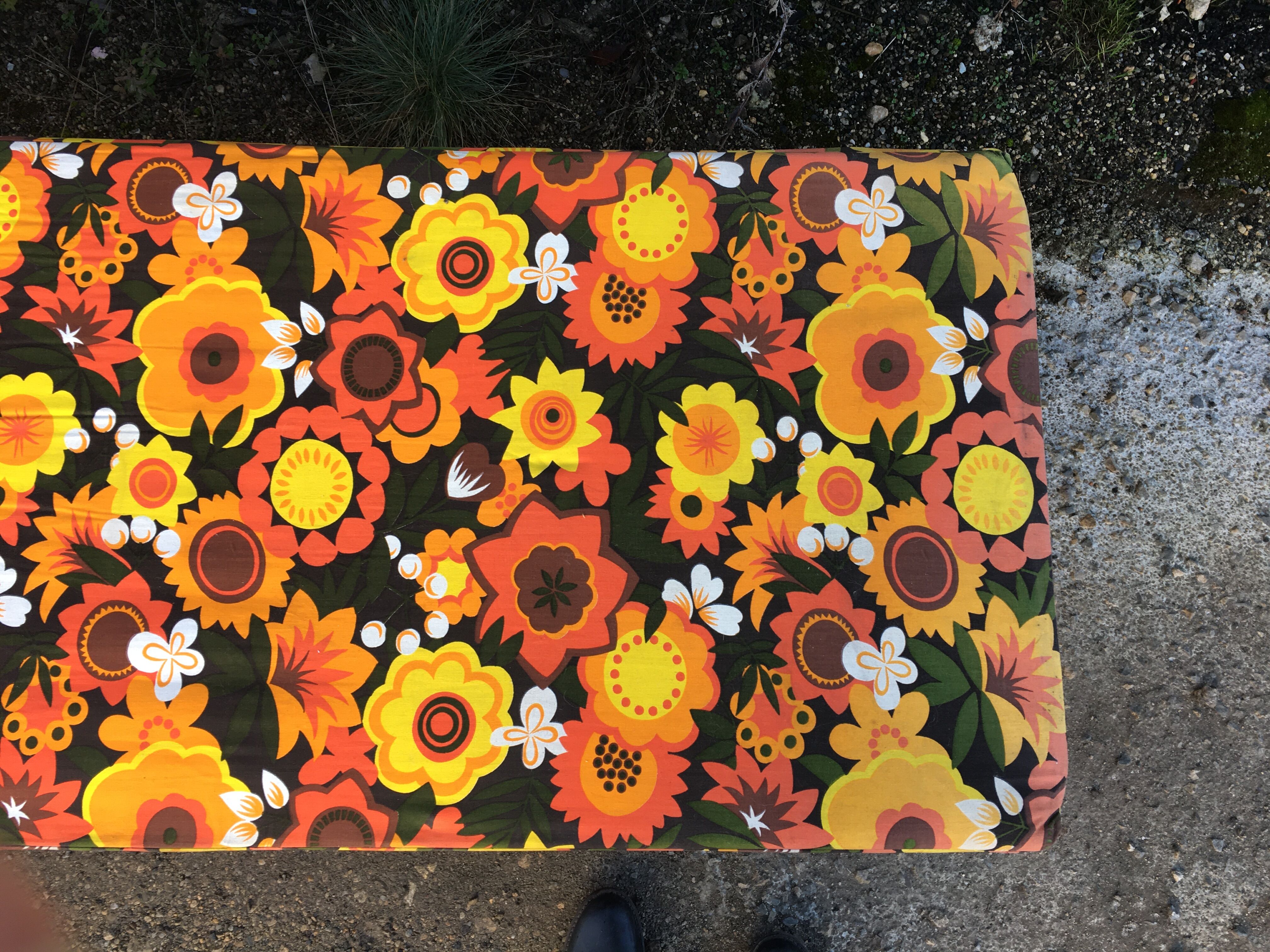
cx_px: 635
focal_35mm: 29
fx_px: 1064
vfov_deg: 48.2
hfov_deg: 61.7
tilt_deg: -79.2
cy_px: 476
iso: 25
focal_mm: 4.15
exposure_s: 1/100
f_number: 2.2
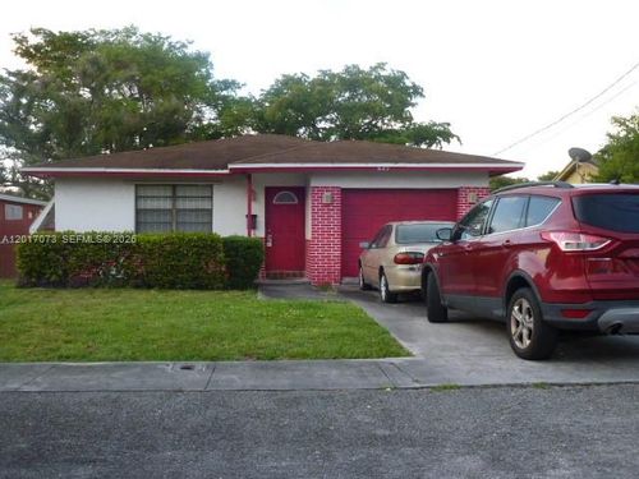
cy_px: 240
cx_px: 320
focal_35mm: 38
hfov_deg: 49.0
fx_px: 701
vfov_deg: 37.7
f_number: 3.8
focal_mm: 6.8
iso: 320
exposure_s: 1/80
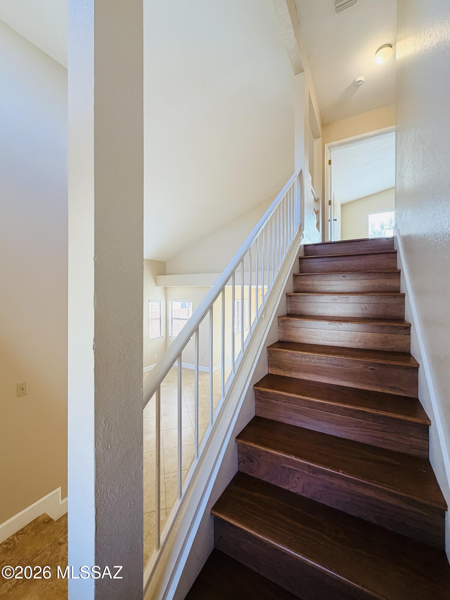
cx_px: 225
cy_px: 300
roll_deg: -0.4
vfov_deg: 102.1
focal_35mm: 14
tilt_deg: -1.7
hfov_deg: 85.7
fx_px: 243
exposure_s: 1/120
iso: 250
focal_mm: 2.22
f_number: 2.2
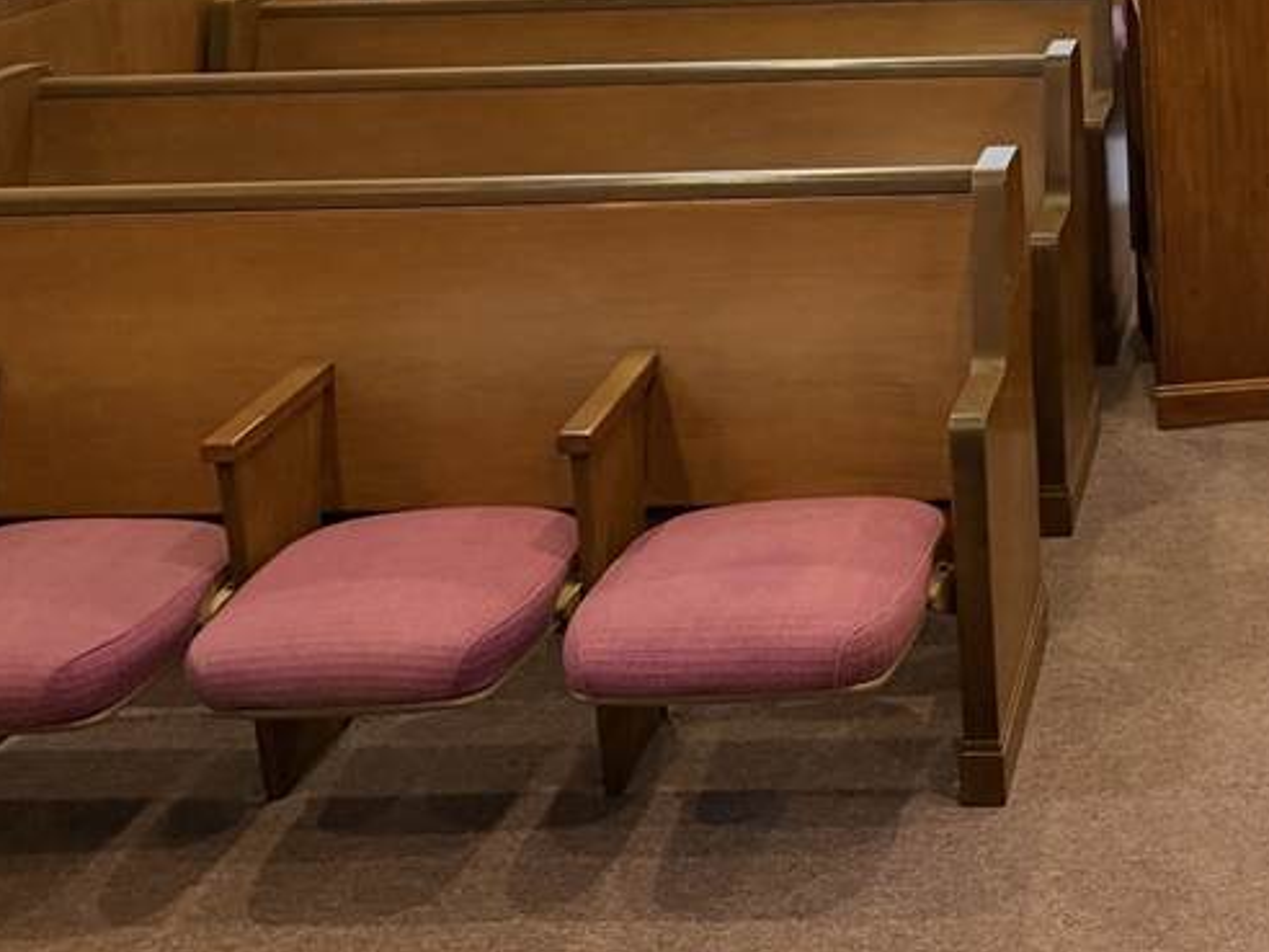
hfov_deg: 35.1
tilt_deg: -8.9
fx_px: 1833
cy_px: 5
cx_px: 1225
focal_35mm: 50
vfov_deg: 27.5
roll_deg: +3.4
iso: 320
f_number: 1.78
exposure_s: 1/60
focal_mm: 6.76
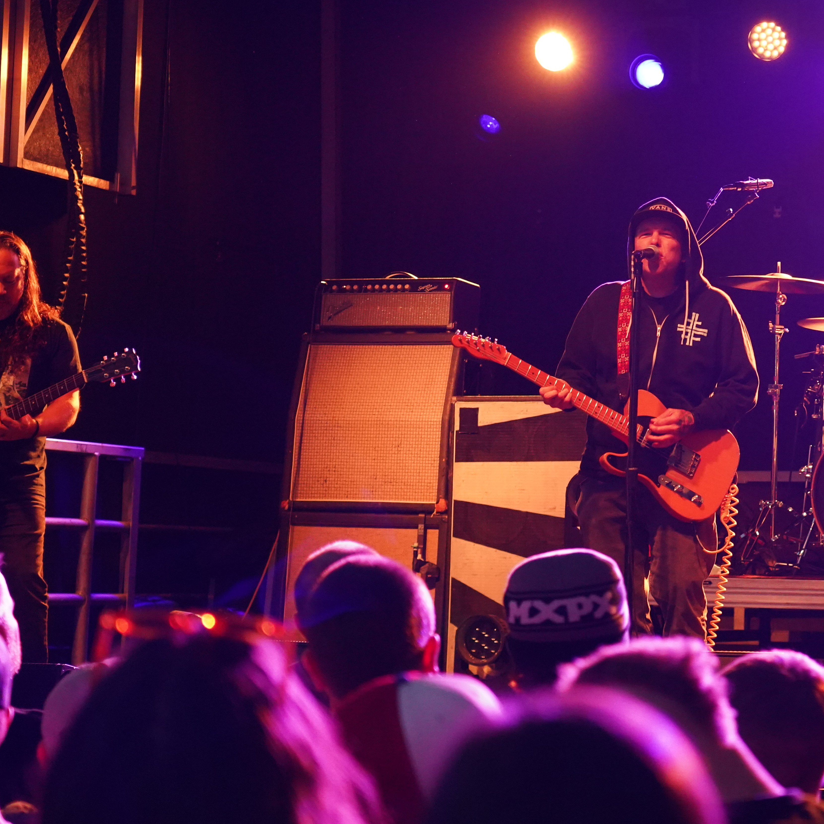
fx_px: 2478
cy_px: 351
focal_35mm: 92
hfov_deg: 18.6
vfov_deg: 18.9
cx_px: 708
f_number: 4
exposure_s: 1/160
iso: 6400
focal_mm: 60
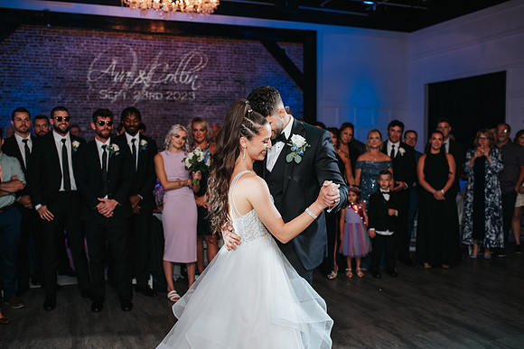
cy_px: 176
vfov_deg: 37.2
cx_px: 264
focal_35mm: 36
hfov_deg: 53.6
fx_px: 519
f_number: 2.8
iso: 1000
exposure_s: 1/200
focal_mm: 35
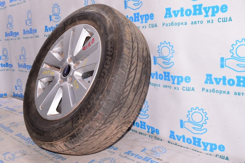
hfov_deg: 53.2
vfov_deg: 36.8
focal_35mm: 36
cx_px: 122
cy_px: 82
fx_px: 245
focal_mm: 24
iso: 1600
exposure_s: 1/160
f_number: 8
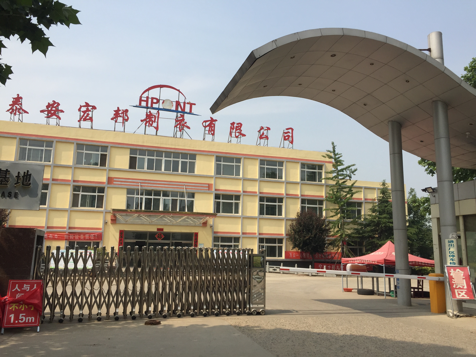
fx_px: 399
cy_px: 178
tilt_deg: +11.4
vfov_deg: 48.2
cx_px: 238
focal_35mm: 29
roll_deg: -1.3
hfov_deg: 61.7
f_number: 2.2
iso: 32
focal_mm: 4.15
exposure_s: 1/2475
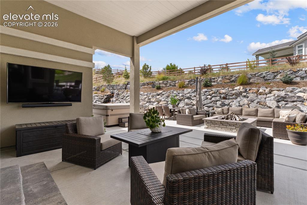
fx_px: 136
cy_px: 102
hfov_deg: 97.1
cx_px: 154
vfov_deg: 74.1
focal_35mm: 16
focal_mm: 10.6
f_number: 8
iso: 250
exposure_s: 1/60
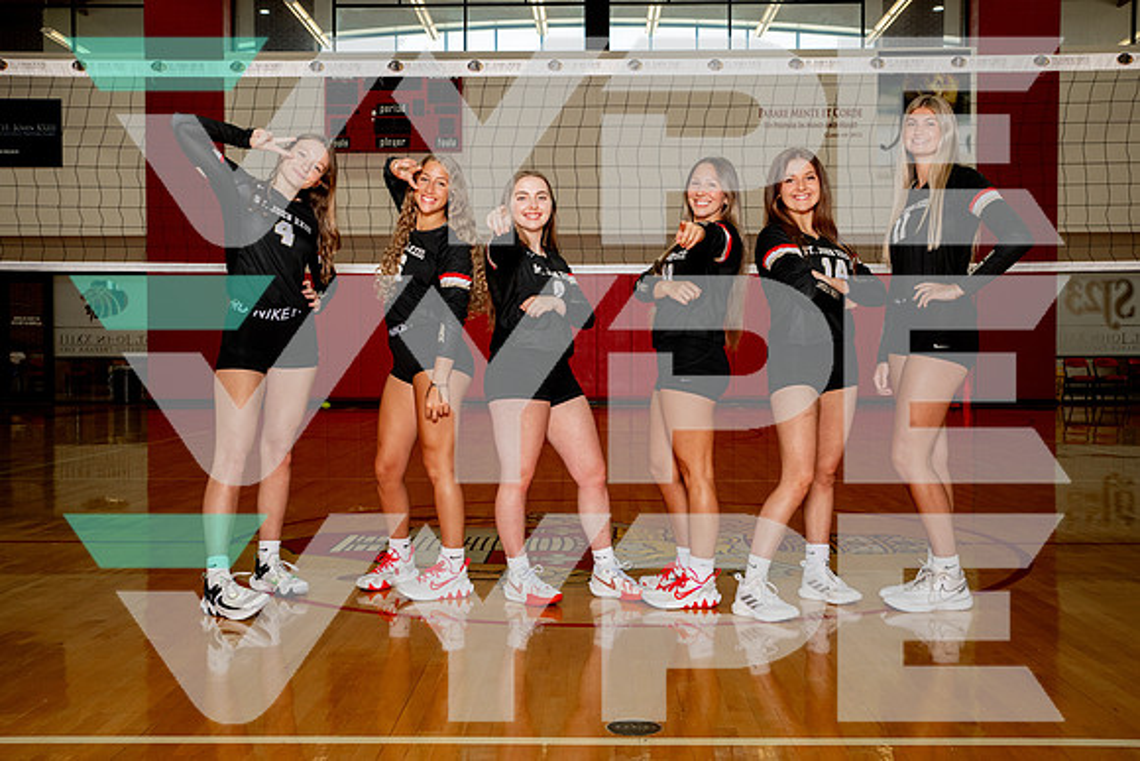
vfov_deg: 33.4
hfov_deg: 48.5
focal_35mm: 40
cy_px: 375
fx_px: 1266
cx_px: 562
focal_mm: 38
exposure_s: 1/250
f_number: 7.1
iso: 800
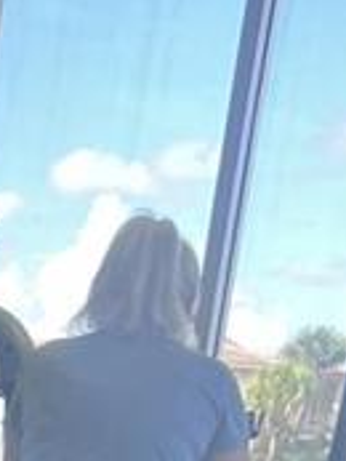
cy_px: 954
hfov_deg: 7.3
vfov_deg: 10.1
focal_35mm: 180
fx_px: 2396
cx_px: -716
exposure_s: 1/144
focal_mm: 5.7
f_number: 1.5
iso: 64
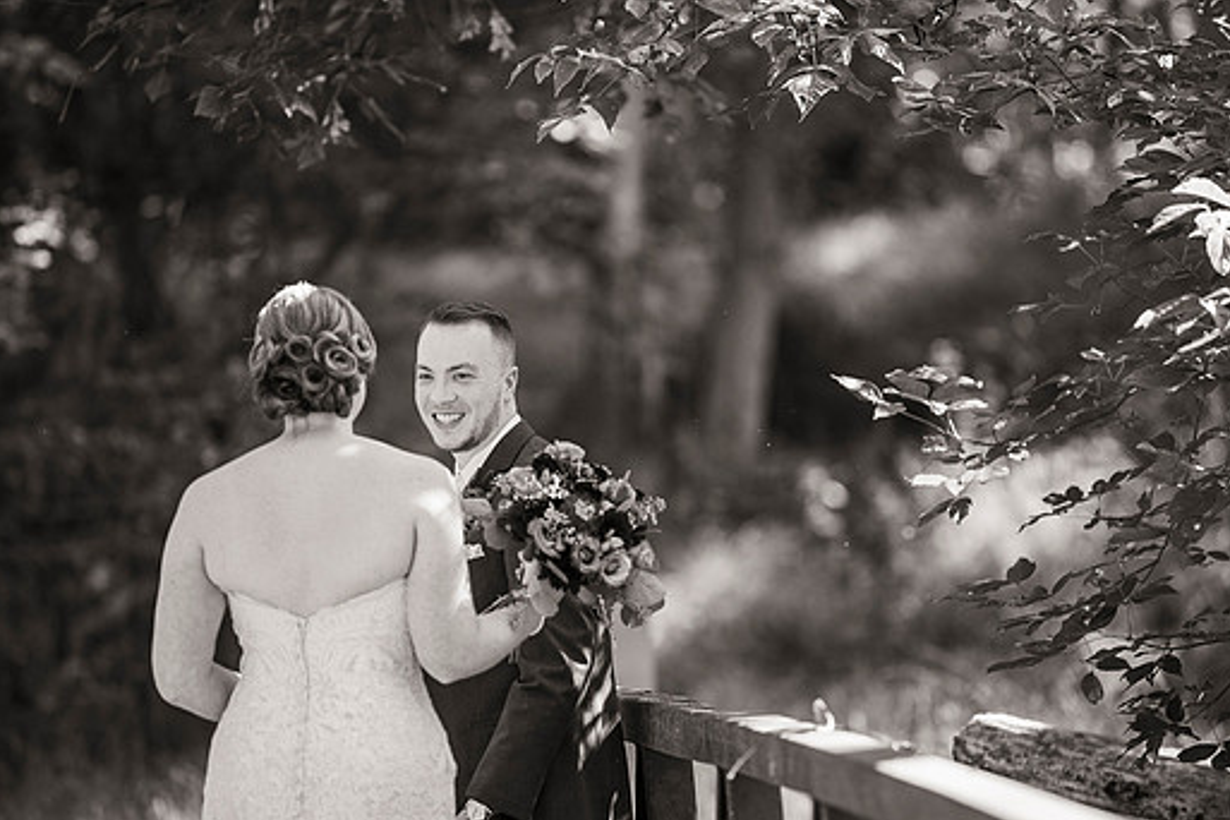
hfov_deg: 9.1
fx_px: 7721
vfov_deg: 6.1
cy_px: 439
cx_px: 628
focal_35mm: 226
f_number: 2.8
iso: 400
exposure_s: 1/500
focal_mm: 200
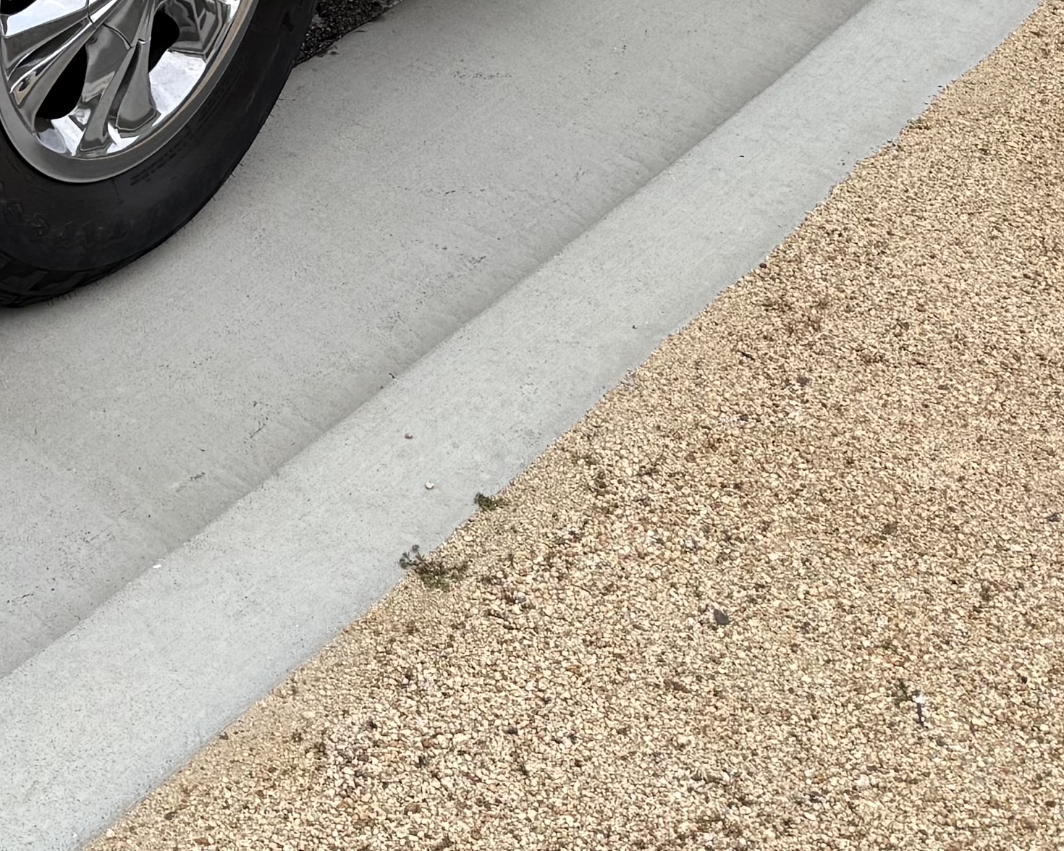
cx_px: -145
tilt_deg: -14.5
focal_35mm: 91
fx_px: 2866
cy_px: -626
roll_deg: -1.3
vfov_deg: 14.9
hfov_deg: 20.0
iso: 100
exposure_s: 1/281
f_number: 1.78
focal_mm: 6.76
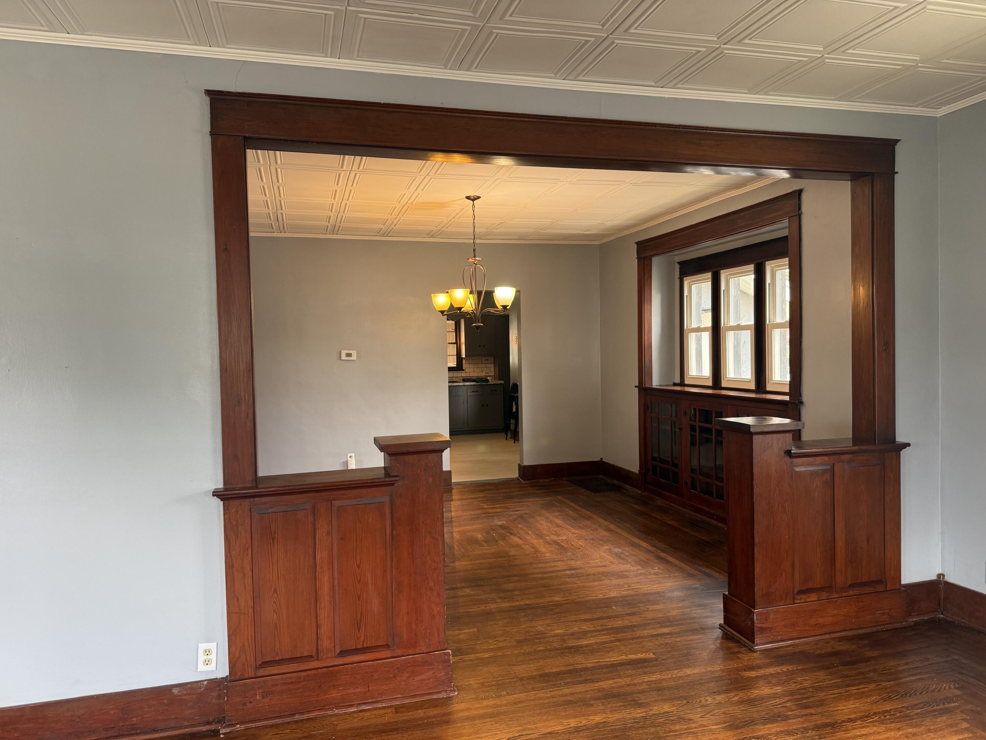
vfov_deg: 56.8
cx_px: 493
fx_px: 684
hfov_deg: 71.6
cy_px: 370
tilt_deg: -1.3
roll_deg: +1.2
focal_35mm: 24
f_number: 1.78
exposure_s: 1/98
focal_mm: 6.76
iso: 200
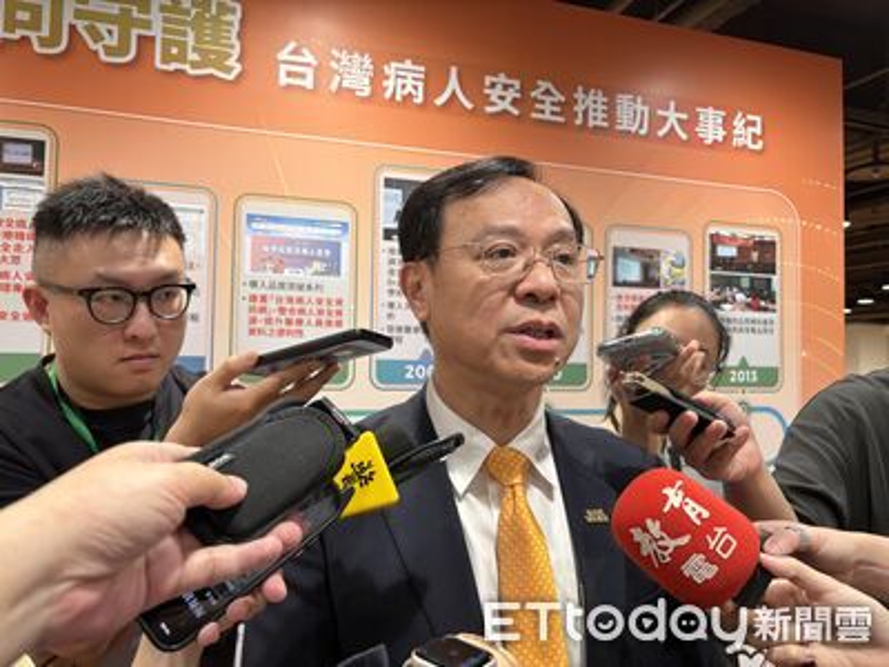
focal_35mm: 26
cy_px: 334
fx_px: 668
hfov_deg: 67.3
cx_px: 444
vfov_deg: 53.1
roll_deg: -0.6
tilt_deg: +2.5
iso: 160
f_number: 1.6
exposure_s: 1/60
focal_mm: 5.96
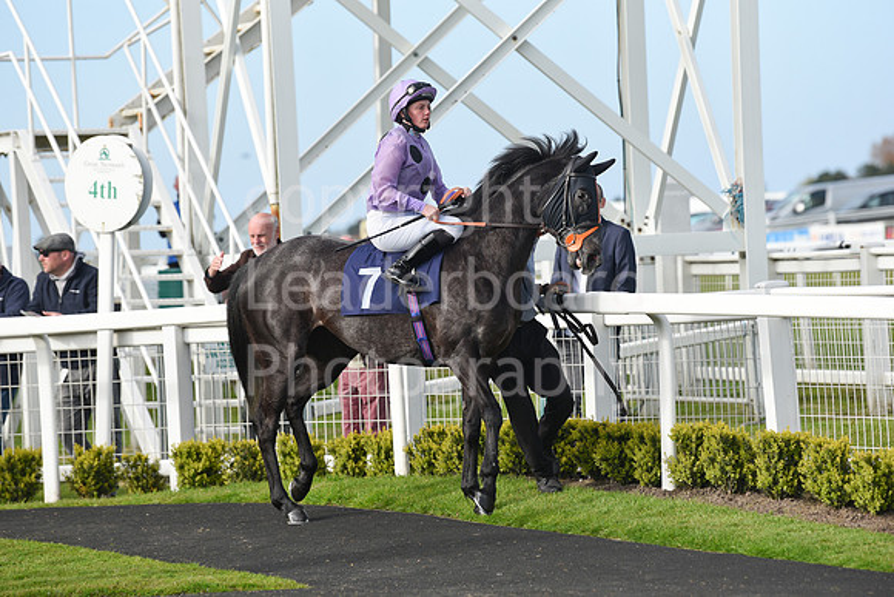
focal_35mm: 200
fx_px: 4968
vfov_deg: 6.9
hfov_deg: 10.3
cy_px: 298
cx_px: 447
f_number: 4.5
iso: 400
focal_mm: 200
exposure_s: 1/2500
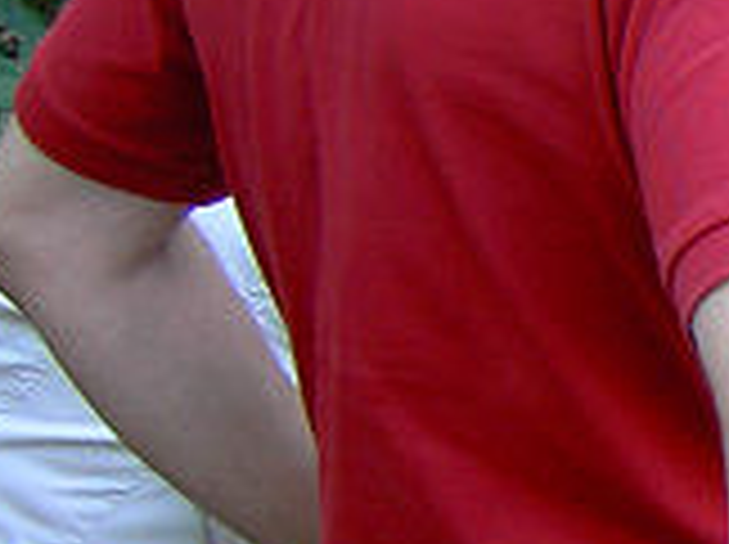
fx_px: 3638
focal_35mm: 173
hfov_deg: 10.5
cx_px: 1485
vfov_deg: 8.5
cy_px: 450
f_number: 3.5
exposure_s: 1/80
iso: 100
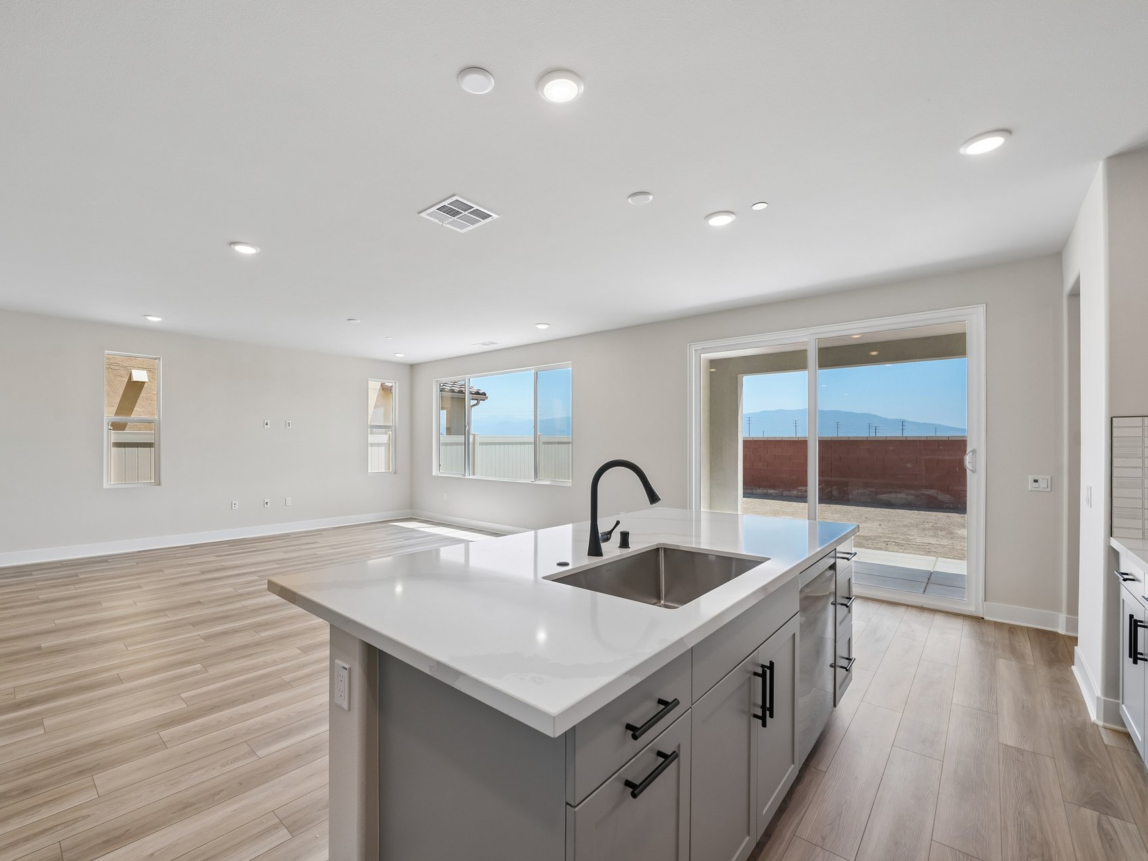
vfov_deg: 81.8
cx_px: 545
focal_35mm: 15
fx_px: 498
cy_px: 432
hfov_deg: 98.1
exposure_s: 1/40
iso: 100
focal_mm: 13
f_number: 8
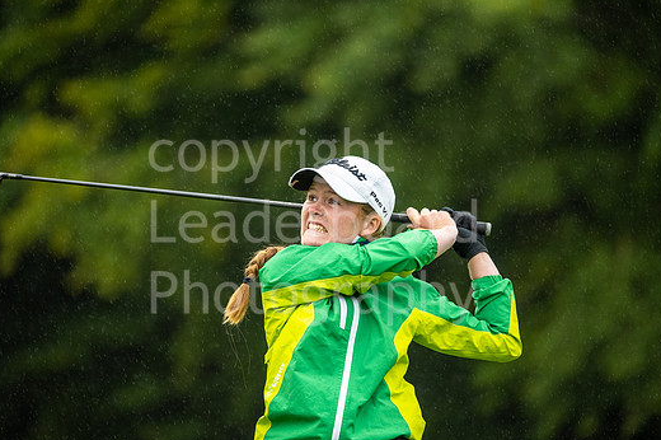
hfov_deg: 6.2
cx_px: 315
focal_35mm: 335
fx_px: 6147
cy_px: 233
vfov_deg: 4.1
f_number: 4
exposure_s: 1/500
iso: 640
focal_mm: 300
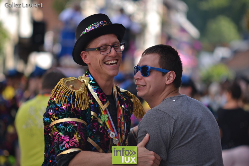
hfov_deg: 9.1
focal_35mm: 225
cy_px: 83
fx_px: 1556
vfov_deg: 6.1
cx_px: 124
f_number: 2.8
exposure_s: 1/500
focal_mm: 150
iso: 100
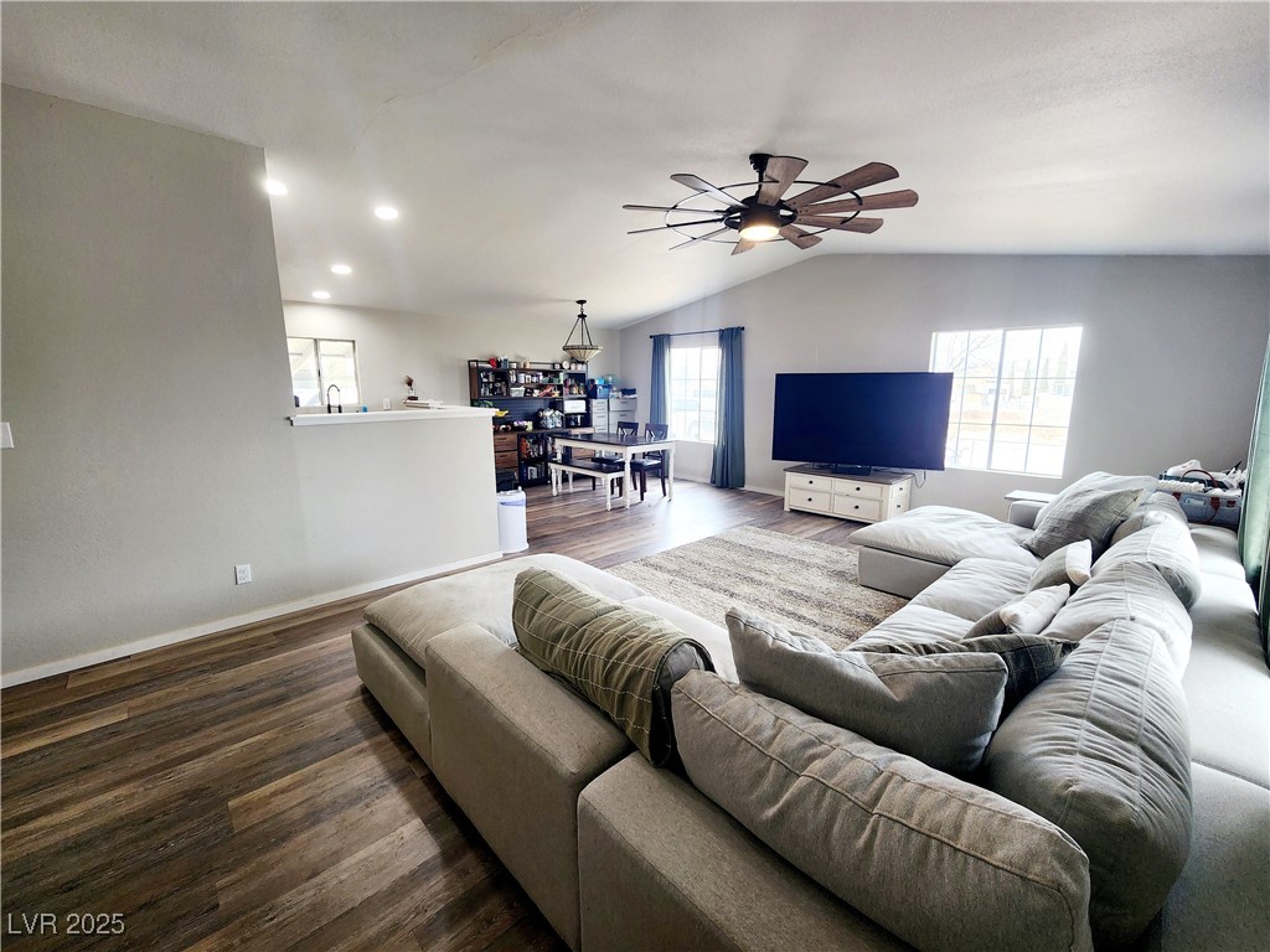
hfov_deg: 106.2
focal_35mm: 13
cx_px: 635
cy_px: 476
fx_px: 477
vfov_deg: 89.9
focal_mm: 2.2
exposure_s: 1/60.2
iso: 100
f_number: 2.2
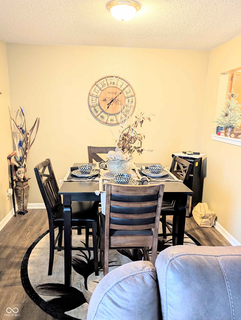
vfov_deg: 71.5
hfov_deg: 56.9
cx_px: 120
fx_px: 222
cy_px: 160
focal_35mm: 24
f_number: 1.68
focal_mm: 6.9
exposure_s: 1/24
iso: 190
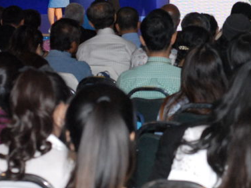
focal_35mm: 197
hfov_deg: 9.9
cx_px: 292
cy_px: 6
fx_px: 1428
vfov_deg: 7.5
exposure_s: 1/125
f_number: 5.6
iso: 800
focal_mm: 50
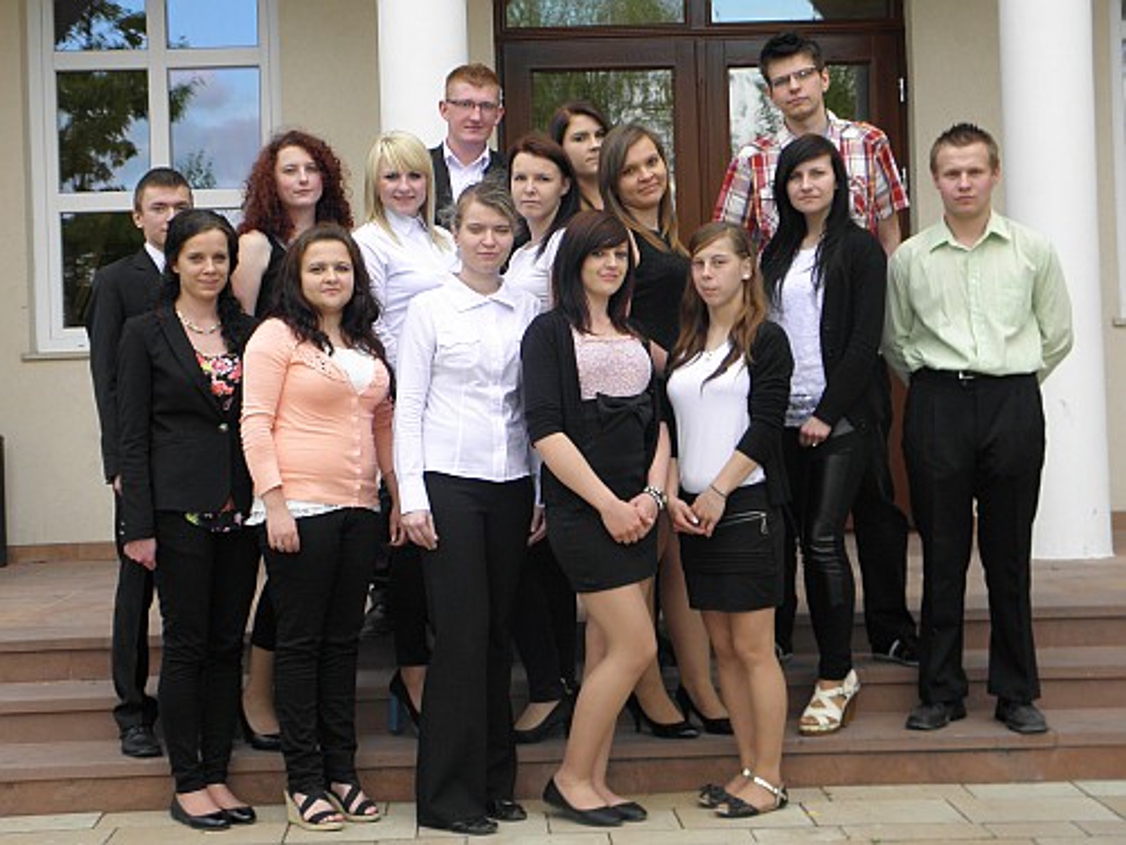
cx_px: 563
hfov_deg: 40.4
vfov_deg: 30.9
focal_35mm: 47
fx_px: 1529
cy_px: 422
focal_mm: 8.6
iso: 100
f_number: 3.9
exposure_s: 1/100
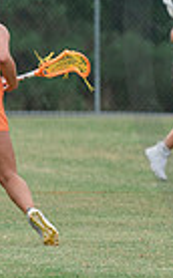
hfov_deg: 1.1
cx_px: 617
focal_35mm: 1153
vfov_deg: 1.8
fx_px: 8716
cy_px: 81
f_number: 3.2
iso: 250
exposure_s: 1/640
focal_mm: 200
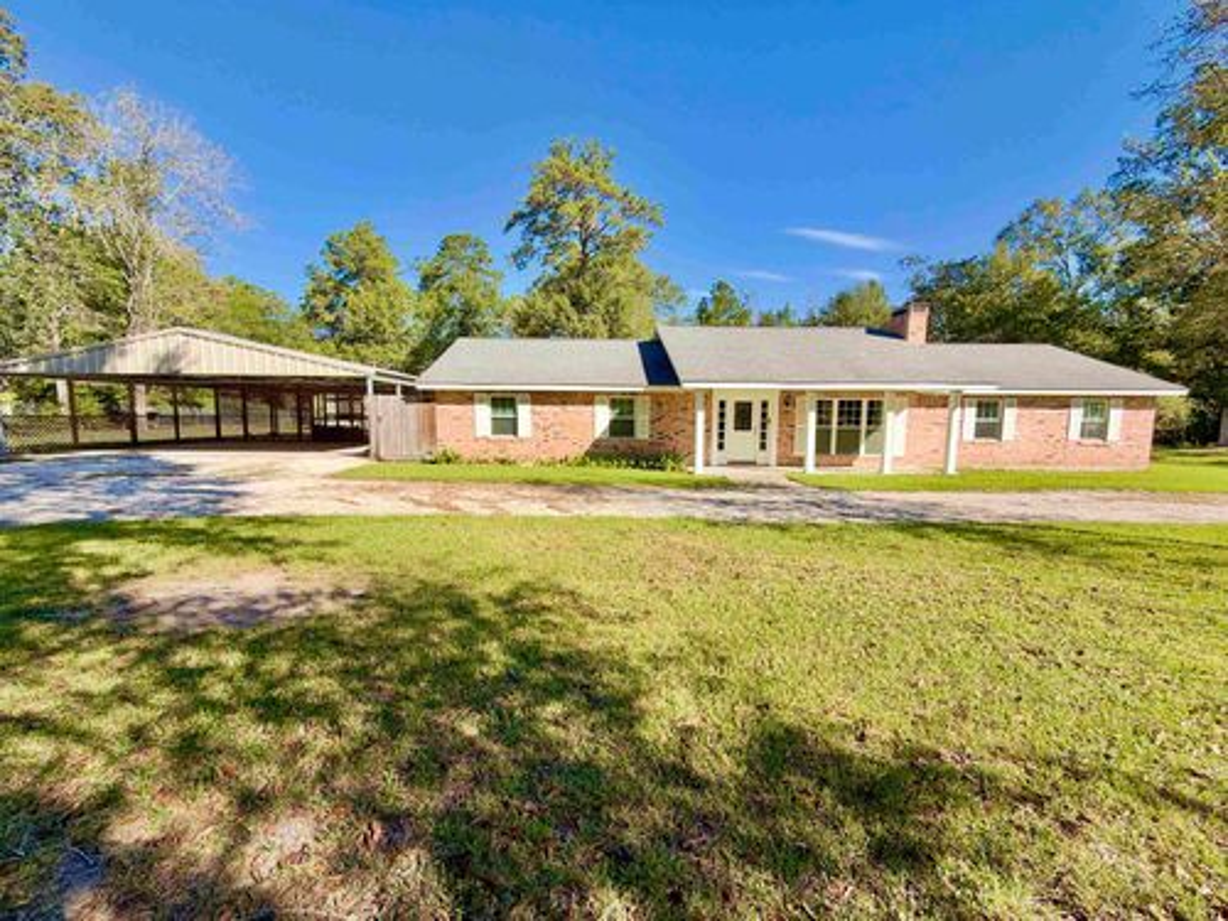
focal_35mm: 14
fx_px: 497
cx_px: 614
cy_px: 460
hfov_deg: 102.1
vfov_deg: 85.7
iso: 20
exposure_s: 1/498
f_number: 2.2
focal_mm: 2.22
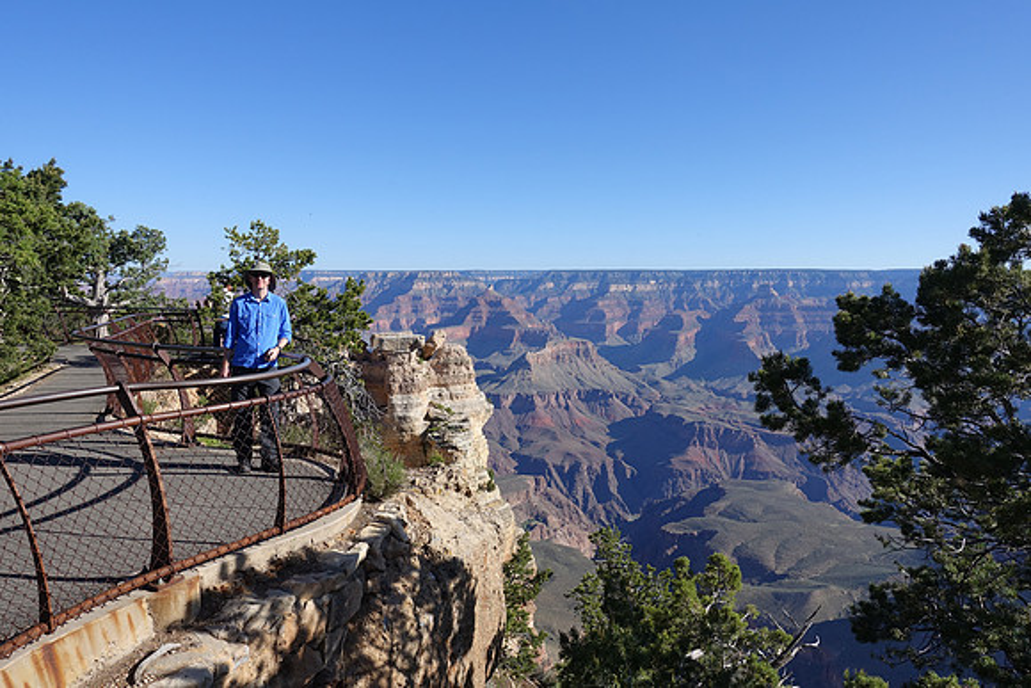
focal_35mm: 24
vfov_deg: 53.2
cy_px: 344
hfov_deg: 73.7
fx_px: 687
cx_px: 516
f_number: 5.6
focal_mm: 8.8
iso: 125
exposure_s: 1/500
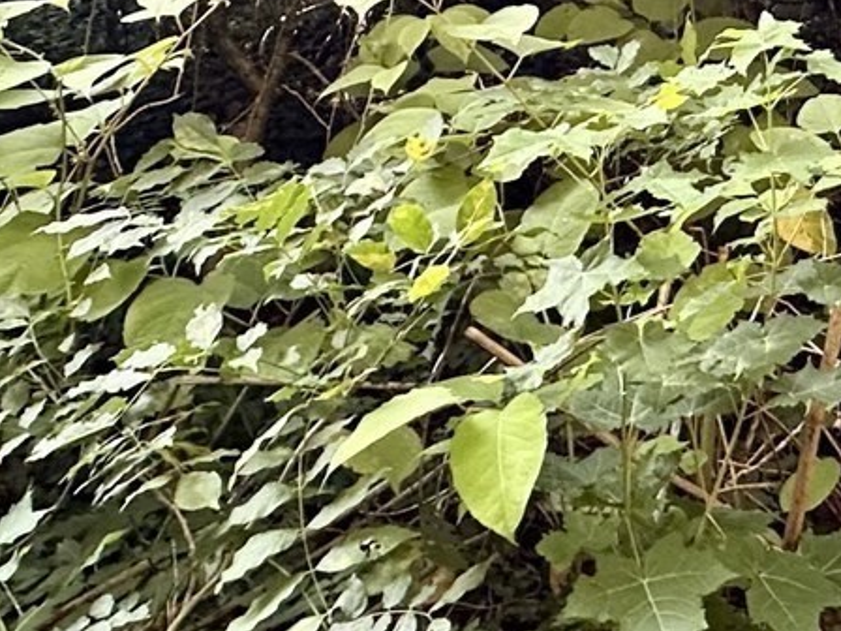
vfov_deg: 19.7
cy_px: -331
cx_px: 766
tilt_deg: -3.0
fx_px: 1555
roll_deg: -2.1
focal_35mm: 64
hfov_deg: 29.0
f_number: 2.2
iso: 320
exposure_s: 1/99
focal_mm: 2.22
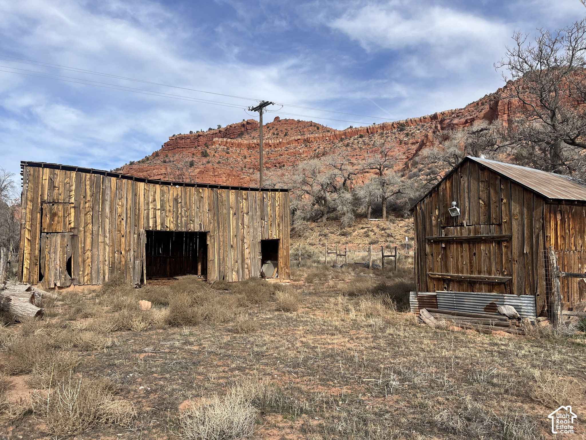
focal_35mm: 26
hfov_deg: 67.3
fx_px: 440
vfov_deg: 53.1
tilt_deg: +5.3
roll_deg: -0.1
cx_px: 293
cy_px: 220
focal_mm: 5.1
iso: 50
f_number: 1.6
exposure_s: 1/2967
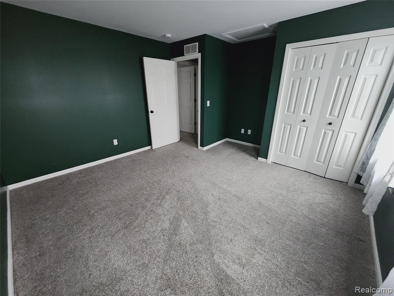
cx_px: 197
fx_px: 148
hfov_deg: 106.2
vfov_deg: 89.9
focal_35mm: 13
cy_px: 148
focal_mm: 2.2
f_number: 2.2
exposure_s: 1/30
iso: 500
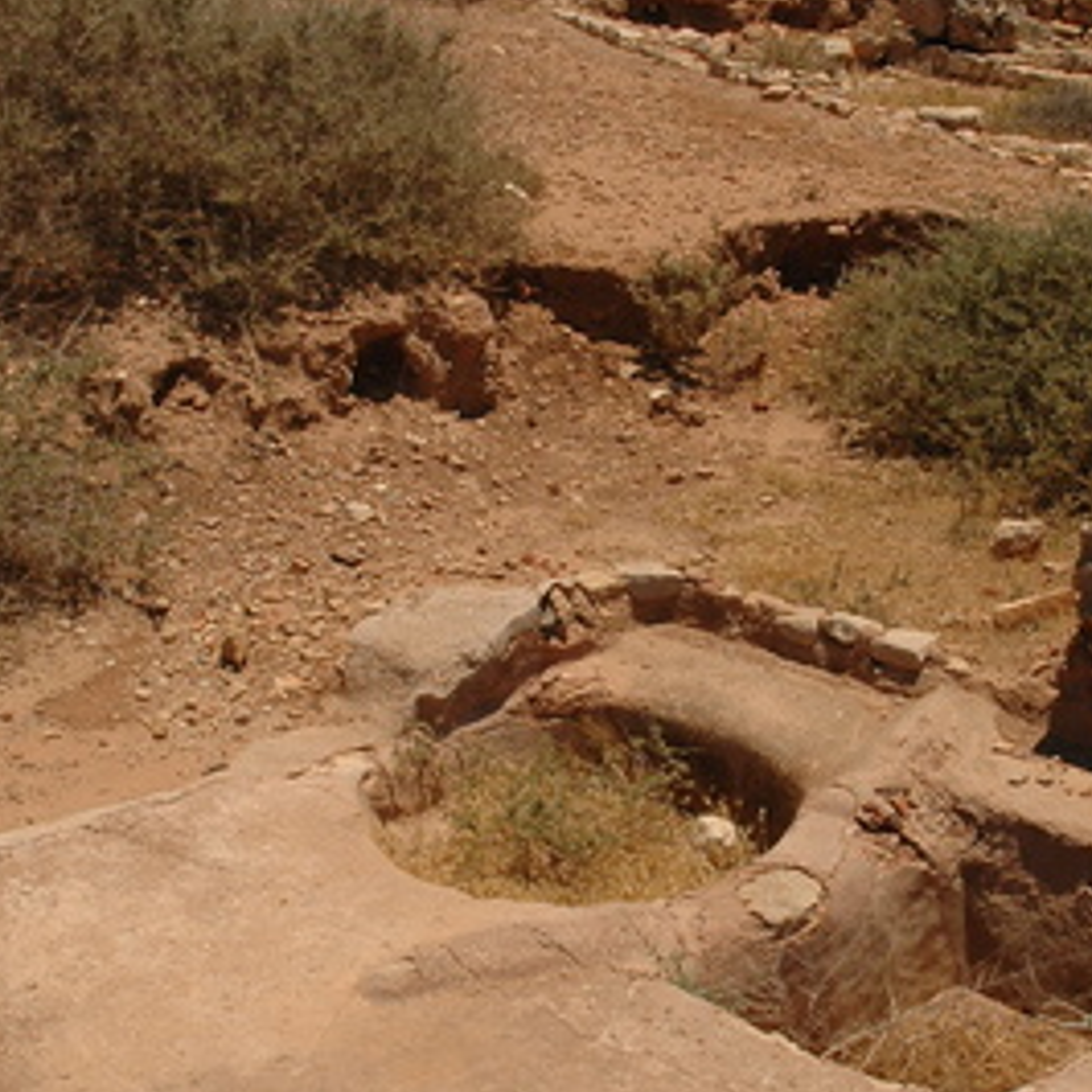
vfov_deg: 30.0
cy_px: 589
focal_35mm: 57
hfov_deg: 29.9
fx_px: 2034
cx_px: 694
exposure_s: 1/400
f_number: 11
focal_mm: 18
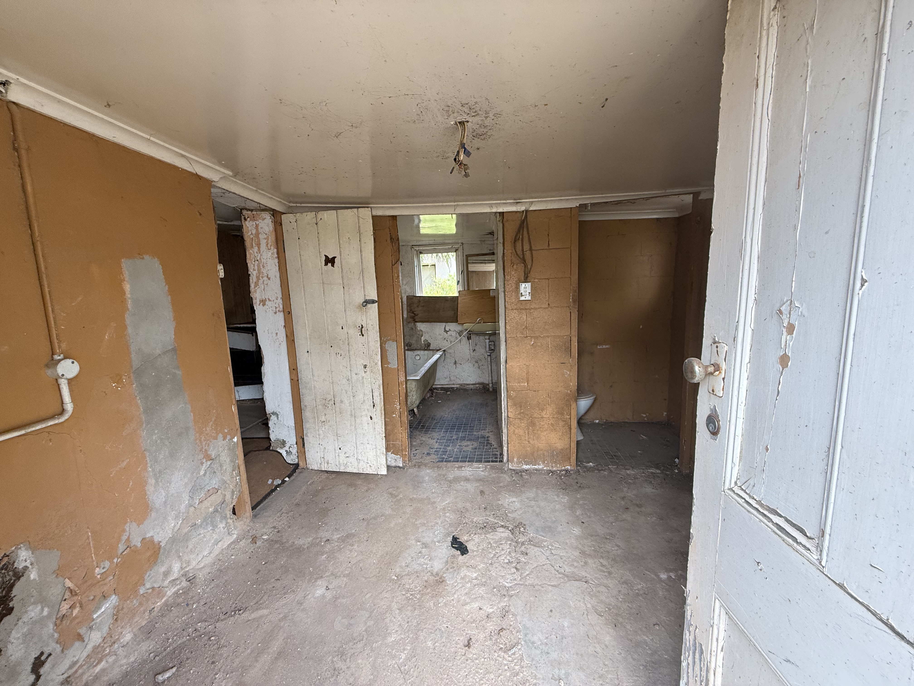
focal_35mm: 14
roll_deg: +0.5
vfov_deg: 85.7
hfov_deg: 102.1
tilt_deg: -7.7
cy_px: 343
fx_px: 370
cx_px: 457
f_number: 2.2
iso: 160
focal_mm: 2.22
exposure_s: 1/99
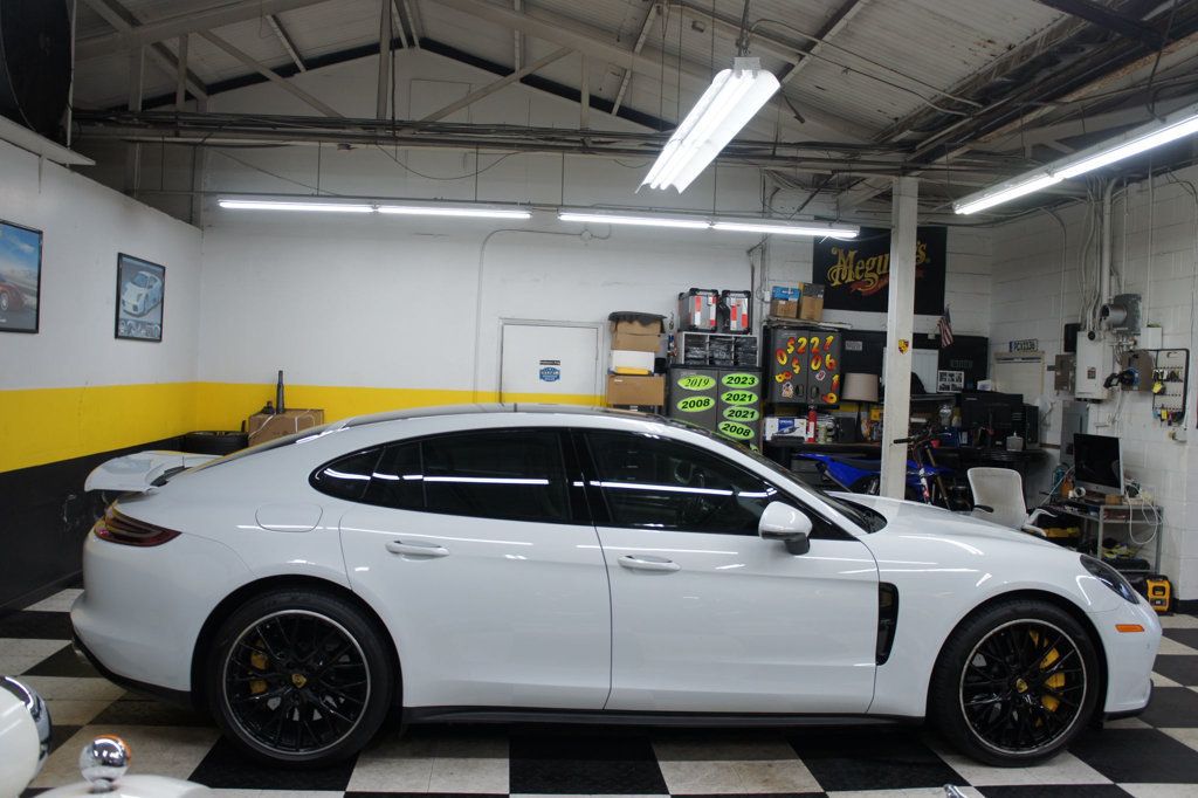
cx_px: 599
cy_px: 399
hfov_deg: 67.4
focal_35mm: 27
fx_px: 898
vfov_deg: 47.9
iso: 200
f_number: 4
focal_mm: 18
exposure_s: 1/30
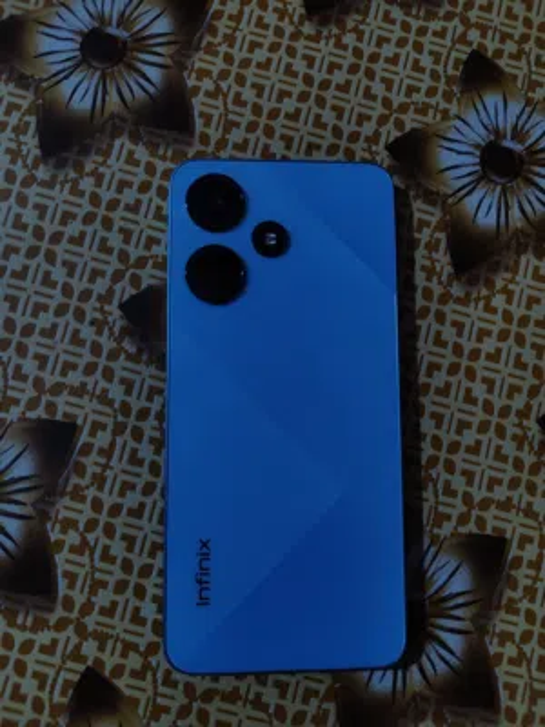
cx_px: 272
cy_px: 364
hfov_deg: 56.8
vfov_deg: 71.6
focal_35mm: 24
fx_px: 504
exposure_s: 1/120
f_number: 1.89
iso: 790
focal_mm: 5.89
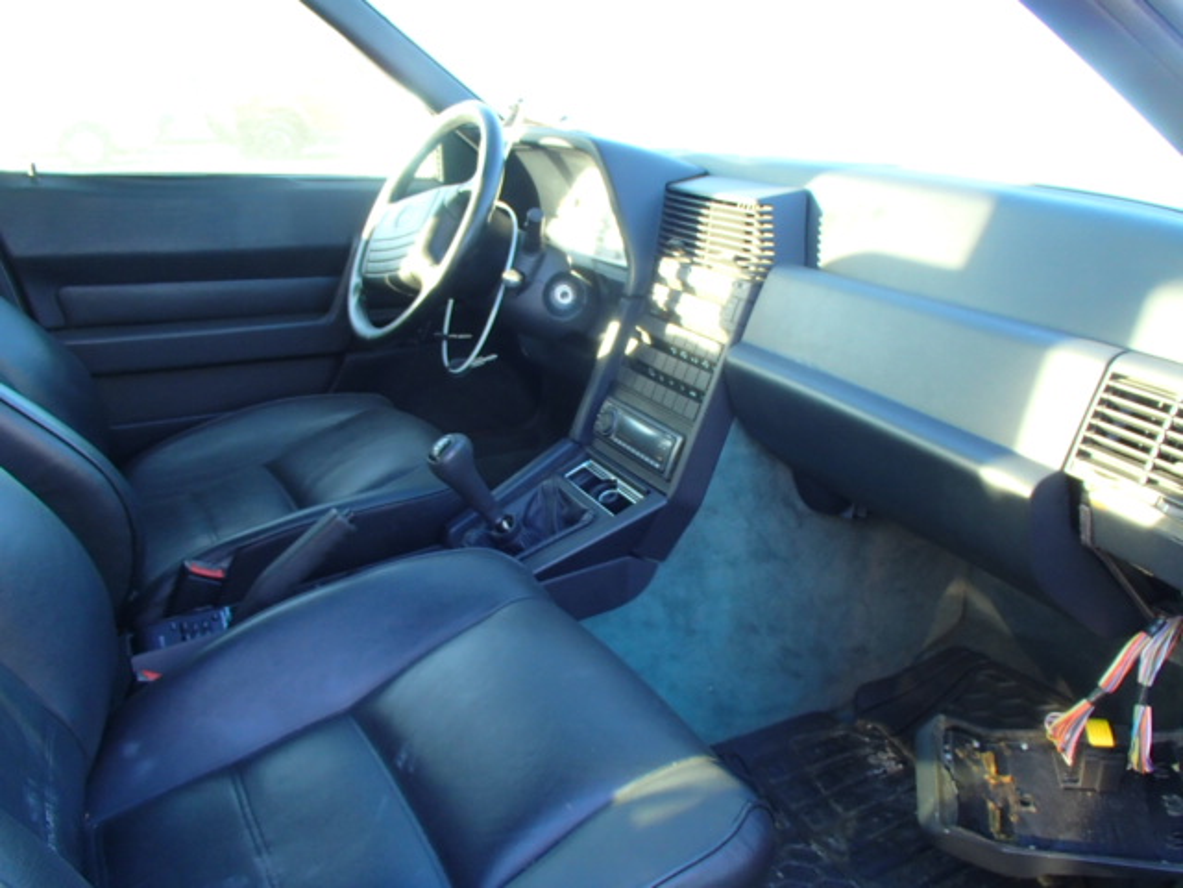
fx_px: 957
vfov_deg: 49.7
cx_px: 592
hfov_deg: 63.4
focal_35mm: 28
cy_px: 444
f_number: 3.9
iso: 200
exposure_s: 1/30
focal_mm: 5
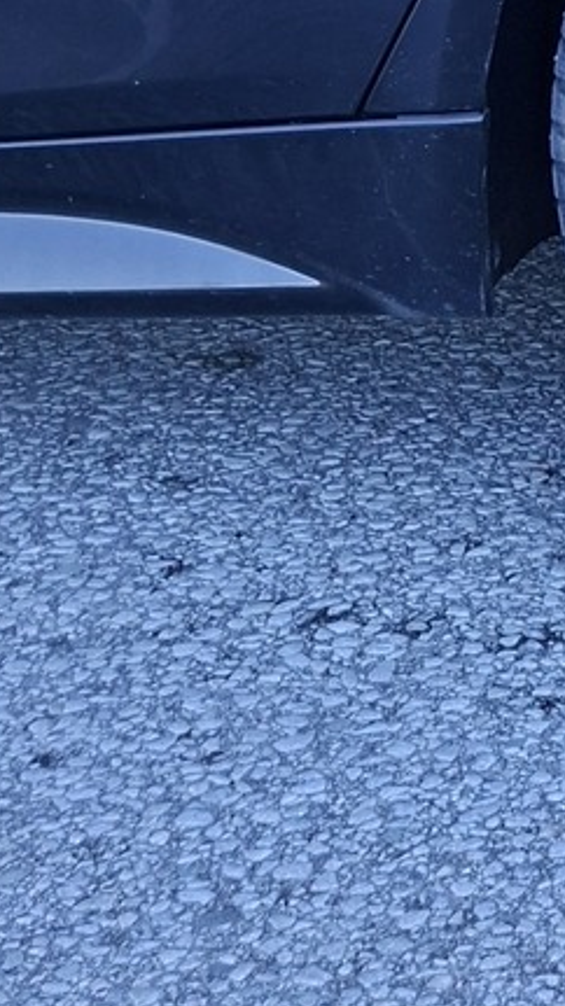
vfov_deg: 18.7
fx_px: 2480
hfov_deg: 12.0
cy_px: -717
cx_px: 995
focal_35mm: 93
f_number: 1.8
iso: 50
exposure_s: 1/139
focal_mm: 5.54
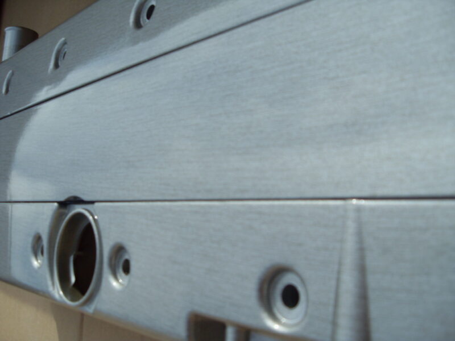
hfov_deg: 52.6
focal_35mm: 35
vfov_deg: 40.7
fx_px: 460
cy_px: 170
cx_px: 228
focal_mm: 6.3
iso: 80
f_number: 7
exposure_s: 1/250
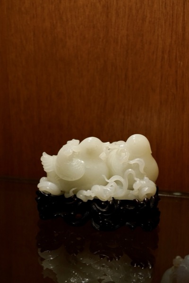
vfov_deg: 35.1
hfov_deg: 23.8
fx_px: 449
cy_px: 142
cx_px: 94
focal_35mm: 57
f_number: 8
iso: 3200
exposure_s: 1/160
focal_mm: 57
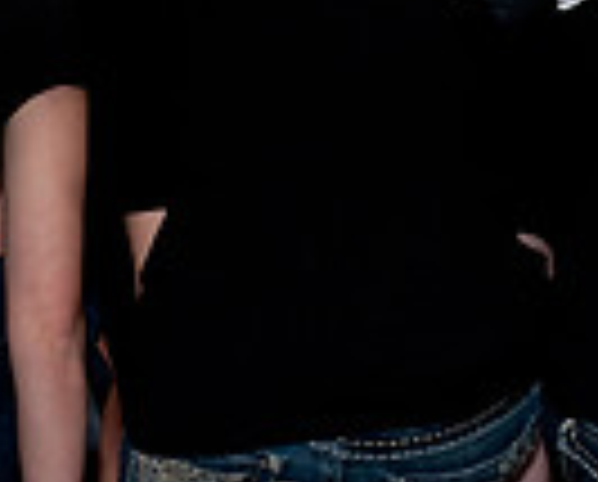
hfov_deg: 7.6
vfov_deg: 6.0
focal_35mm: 253
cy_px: -338
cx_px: 558
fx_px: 4488
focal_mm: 62
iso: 560
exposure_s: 1/180
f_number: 5.6
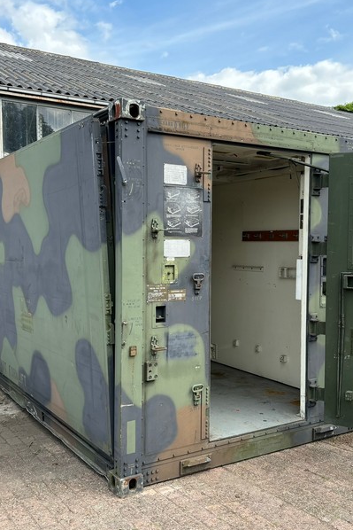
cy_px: 267
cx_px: 192
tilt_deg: -3.4
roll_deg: +0.0
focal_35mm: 37
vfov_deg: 51.9
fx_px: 544
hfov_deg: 35.9
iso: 50
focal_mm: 5.96
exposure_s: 1/880
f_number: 1.6
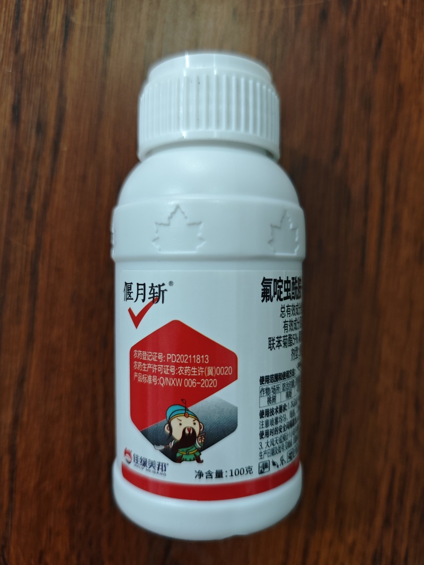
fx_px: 376
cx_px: 212
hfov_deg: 58.9
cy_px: 282
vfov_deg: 73.9
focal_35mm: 23
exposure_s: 1/50
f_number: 1.6
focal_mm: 6.55
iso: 800
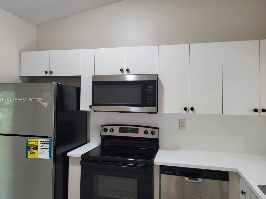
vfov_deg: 51.4
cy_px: 100
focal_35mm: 27
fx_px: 207
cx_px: 129
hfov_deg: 65.3
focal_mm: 5.4
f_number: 1.8
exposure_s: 1/40
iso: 200
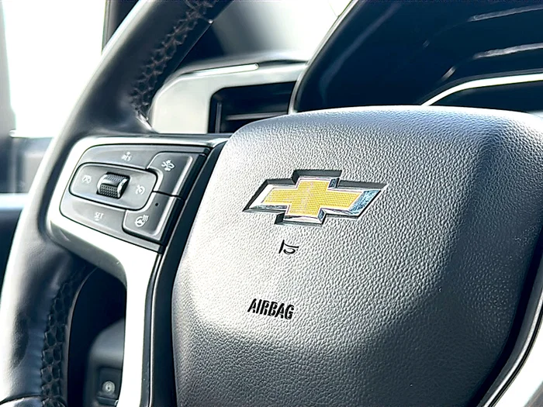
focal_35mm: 42
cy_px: 204
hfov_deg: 44.8
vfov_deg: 34.3
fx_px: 659
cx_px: 272
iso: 80
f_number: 1.78
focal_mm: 6.86
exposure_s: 1/256
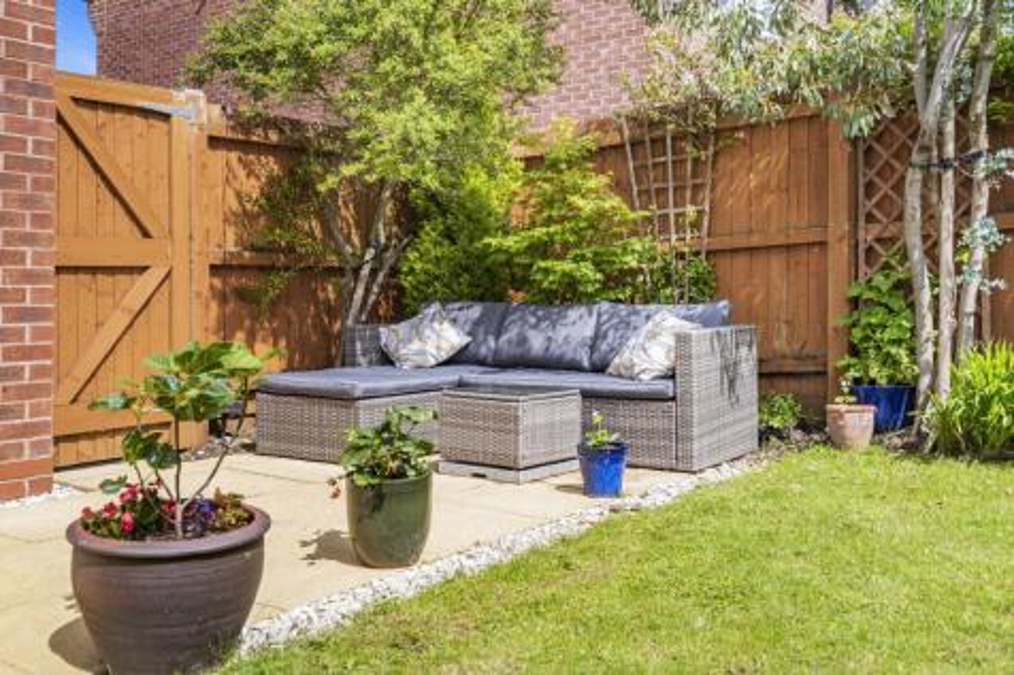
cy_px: 338
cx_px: 507
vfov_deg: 37.8
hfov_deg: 54.5
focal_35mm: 35
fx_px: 985
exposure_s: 1/250
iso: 100
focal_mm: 35
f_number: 14
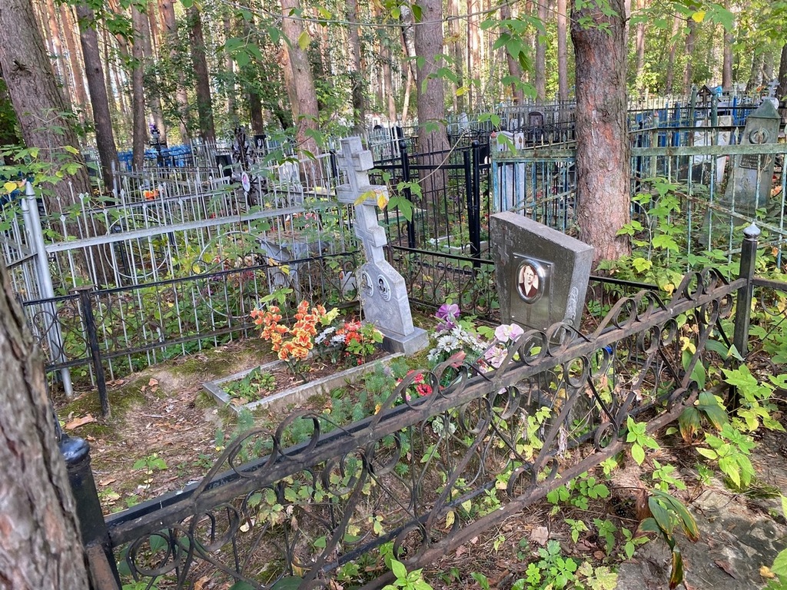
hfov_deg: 67.3
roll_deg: +2.0
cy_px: 295
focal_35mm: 26
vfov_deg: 53.1
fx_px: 591
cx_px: 394
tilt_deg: -16.3
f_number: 1.8
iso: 80
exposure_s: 1/121
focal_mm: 4.25
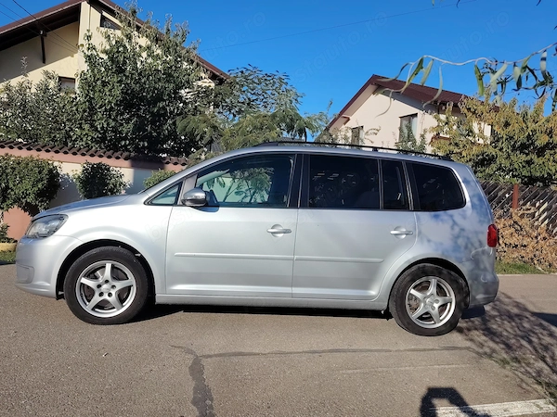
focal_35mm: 29
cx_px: 278
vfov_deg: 48.2
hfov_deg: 61.7
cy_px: 208
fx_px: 467
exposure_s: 1/1701
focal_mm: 5.25
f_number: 1.75
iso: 101
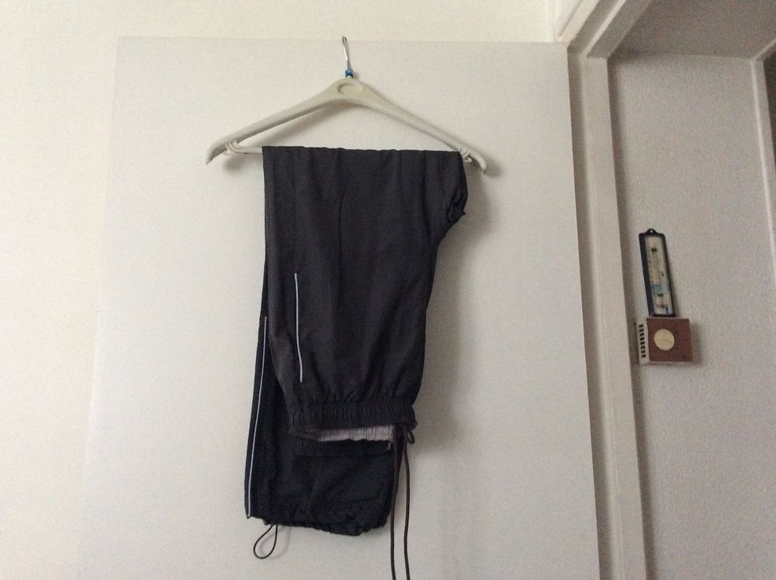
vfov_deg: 44.1
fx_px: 716
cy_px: 290
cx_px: 388
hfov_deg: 56.9
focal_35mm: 32
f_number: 2.4
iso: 320
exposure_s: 1/25
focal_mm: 3.3
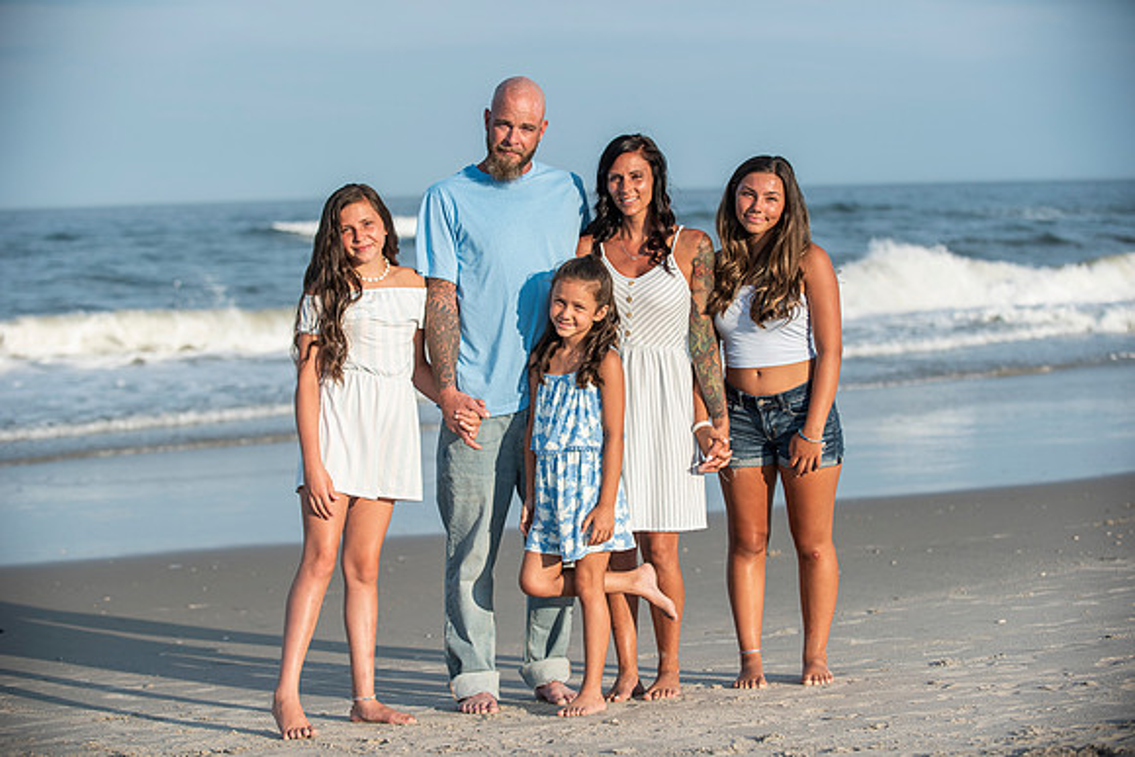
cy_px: 378
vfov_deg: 17.1
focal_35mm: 80
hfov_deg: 25.4
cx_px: 568
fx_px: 2523
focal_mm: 80
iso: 250
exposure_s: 1/3200
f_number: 3.5
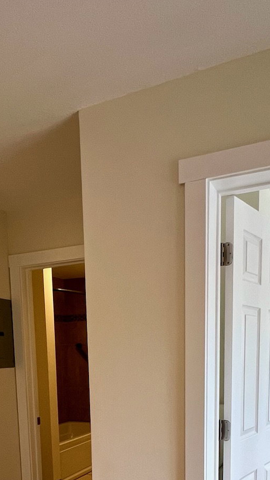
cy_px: 418
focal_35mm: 32
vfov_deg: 54.4
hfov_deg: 36.7
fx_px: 407
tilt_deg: -8.5
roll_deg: +1.2
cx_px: 122
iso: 100
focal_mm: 1.57
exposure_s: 1/120
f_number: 1.8
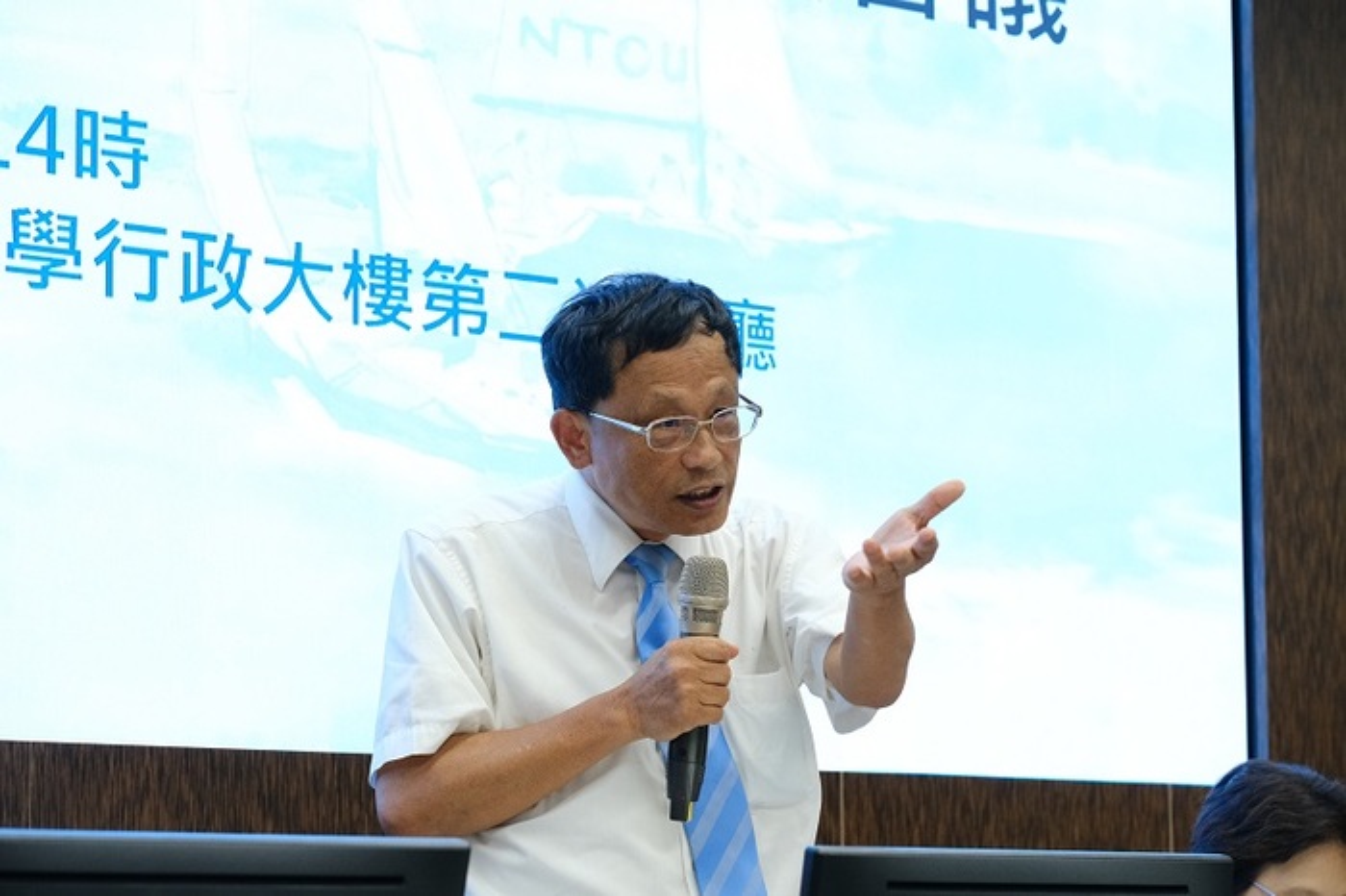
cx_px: 673
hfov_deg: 17.1
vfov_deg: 11.4
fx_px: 4484
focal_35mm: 120
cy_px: 448
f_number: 5.6
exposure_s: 1/60
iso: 2500
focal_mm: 80
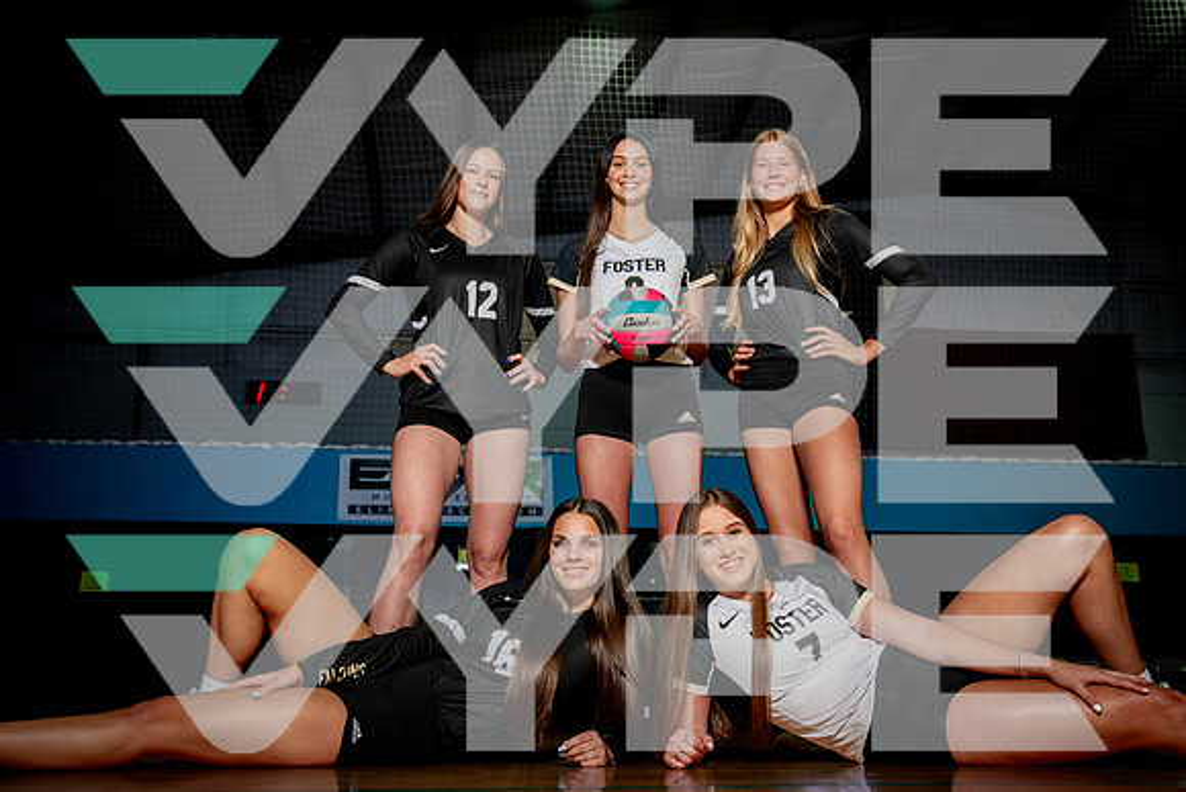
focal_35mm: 35
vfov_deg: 37.4
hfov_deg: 53.8
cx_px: 593
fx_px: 1168
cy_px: 396
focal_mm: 34
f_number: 5
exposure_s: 1/200
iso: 250
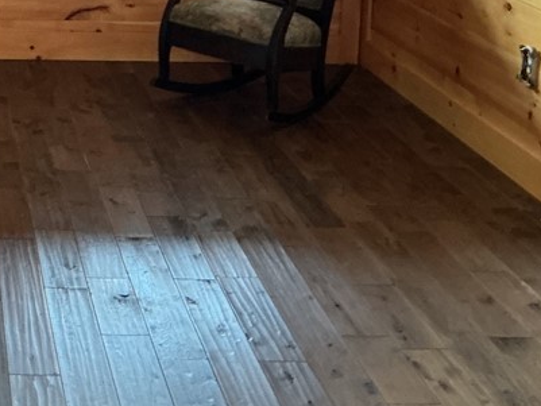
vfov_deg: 18.8
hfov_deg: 24.5
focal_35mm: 74
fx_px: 1157
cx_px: -59
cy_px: -78
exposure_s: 1/40
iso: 320
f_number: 1.8
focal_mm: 3
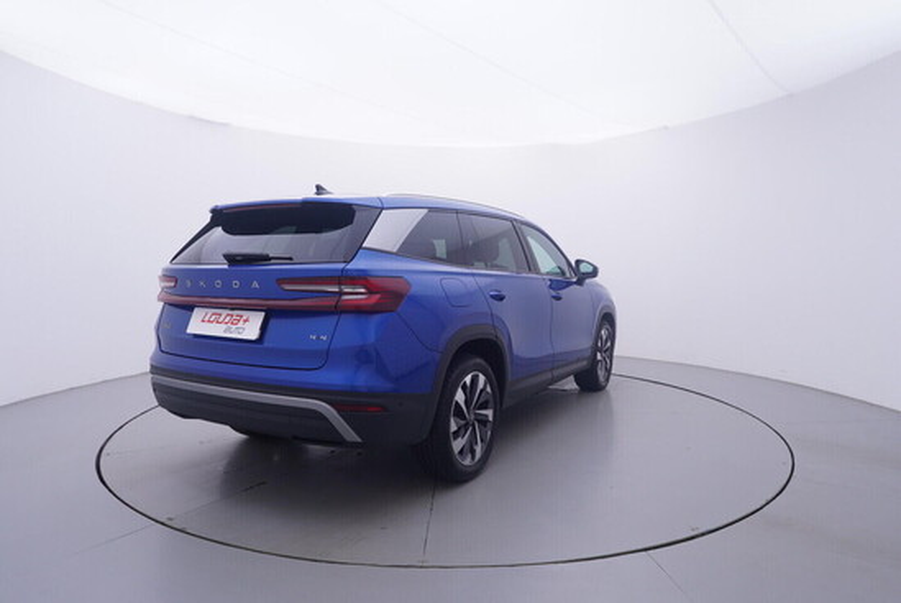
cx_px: 450
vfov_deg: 56.2
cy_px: 302
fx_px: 564
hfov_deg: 77.3
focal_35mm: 22
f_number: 5
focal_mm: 15
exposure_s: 1/80
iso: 200
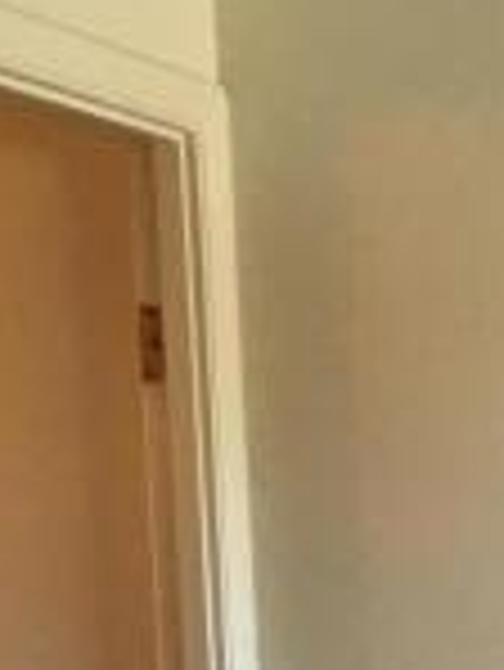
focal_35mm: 149
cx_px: 382
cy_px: 1309
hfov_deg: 10.0
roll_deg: +2.4
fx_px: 2888
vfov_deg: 11.9
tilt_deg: -12.3
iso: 32
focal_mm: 4.15
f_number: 2.2
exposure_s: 1/30
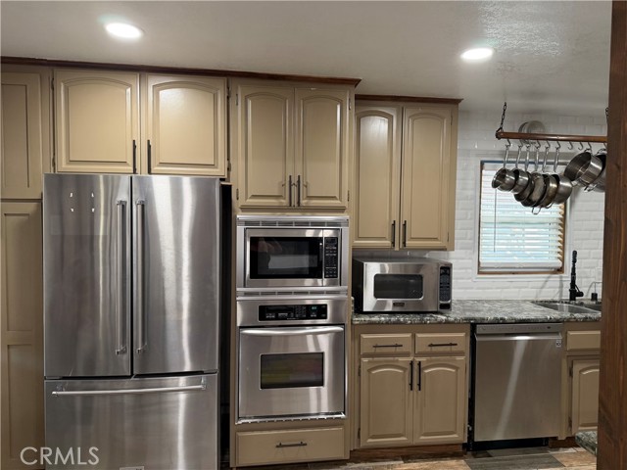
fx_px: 435
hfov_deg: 71.6
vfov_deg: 56.8
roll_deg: -0.2
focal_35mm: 24
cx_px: 314
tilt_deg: -2.1
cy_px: 235
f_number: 1.78
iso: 200
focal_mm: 6.76
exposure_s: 1/60
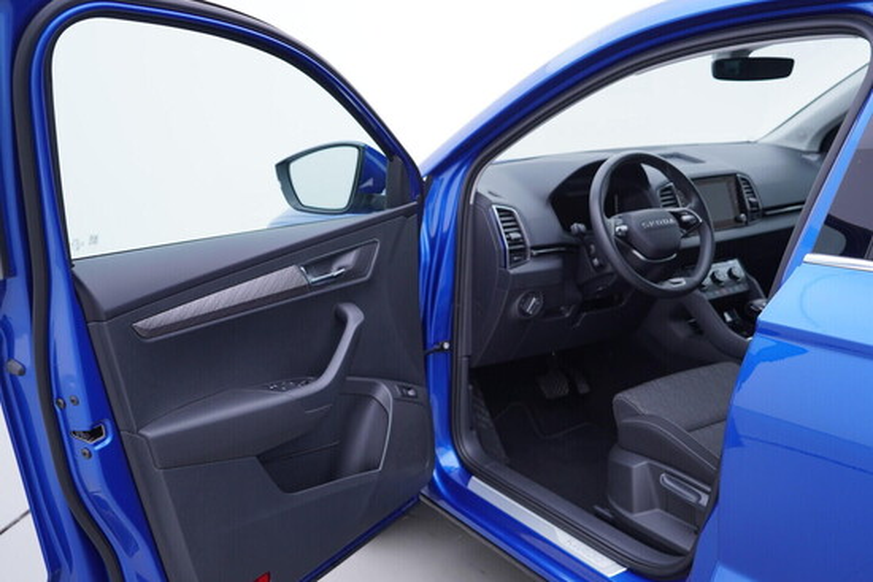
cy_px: 291
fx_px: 873
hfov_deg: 53.1
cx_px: 436
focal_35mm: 36
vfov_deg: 36.9
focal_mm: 24
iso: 125
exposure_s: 1/50
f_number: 3.2
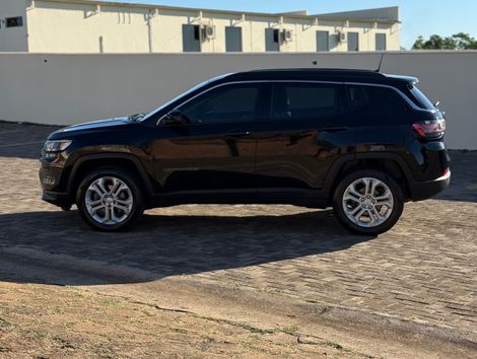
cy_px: 180
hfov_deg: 39.6
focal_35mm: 48
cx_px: 238
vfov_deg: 30.3
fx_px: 662
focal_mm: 6.76
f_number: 1.78
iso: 64
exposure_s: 1/3534
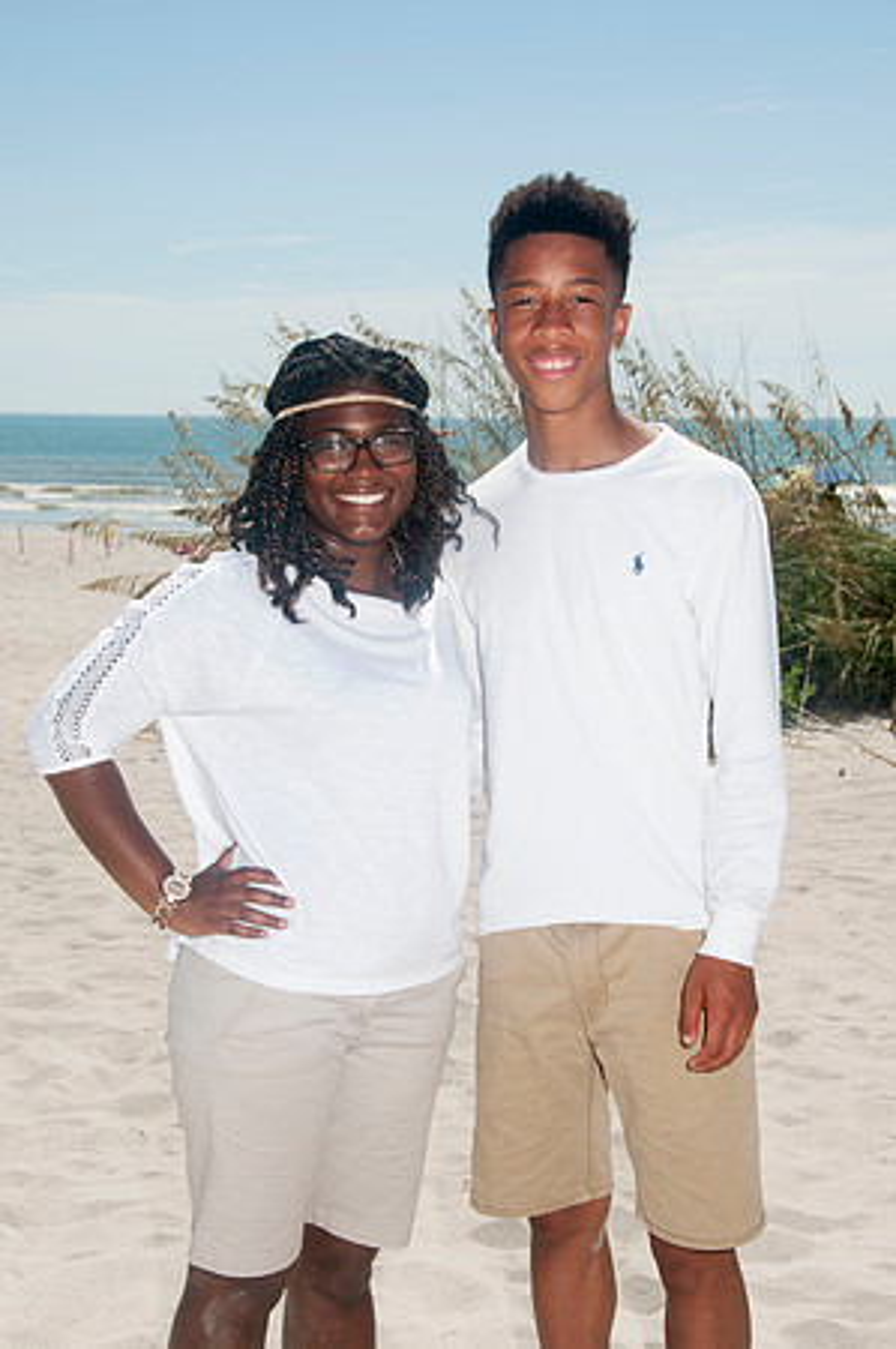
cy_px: 674
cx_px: 448
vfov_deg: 33.4
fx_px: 2245
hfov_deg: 22.6
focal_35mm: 60
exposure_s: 1/250
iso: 100
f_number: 11
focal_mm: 40
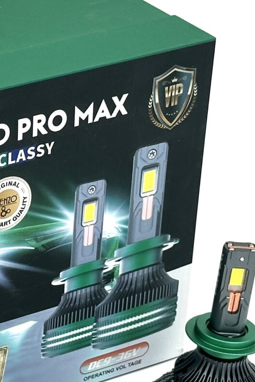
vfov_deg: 12.7
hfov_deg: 8.4
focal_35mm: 162
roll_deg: -1.4
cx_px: -74
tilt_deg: -29.9
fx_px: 1721
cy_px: 221
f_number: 1.78
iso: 64
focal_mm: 6.86
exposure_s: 1/355
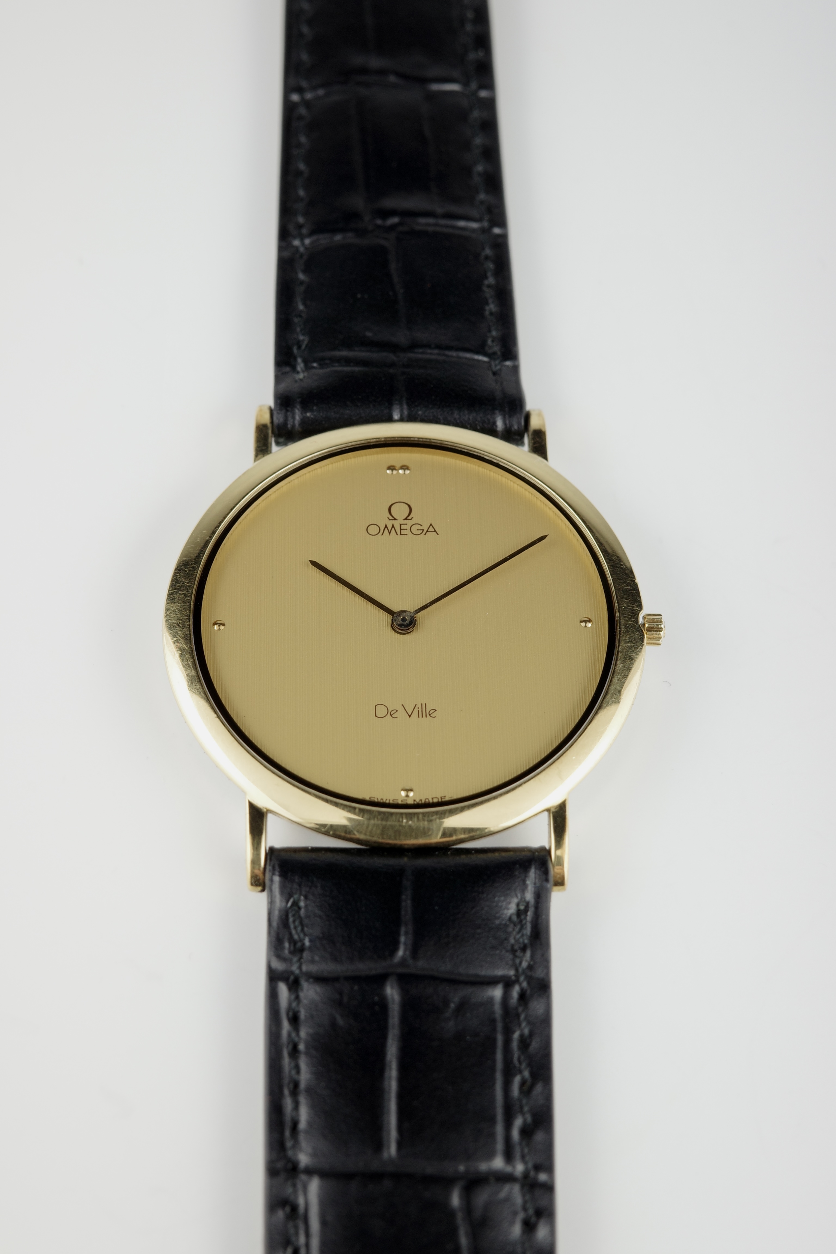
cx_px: 418
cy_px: 627
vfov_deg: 48.5
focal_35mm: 40
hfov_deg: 33.4
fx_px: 1393
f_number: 6.3
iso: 200
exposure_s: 1/30
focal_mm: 26
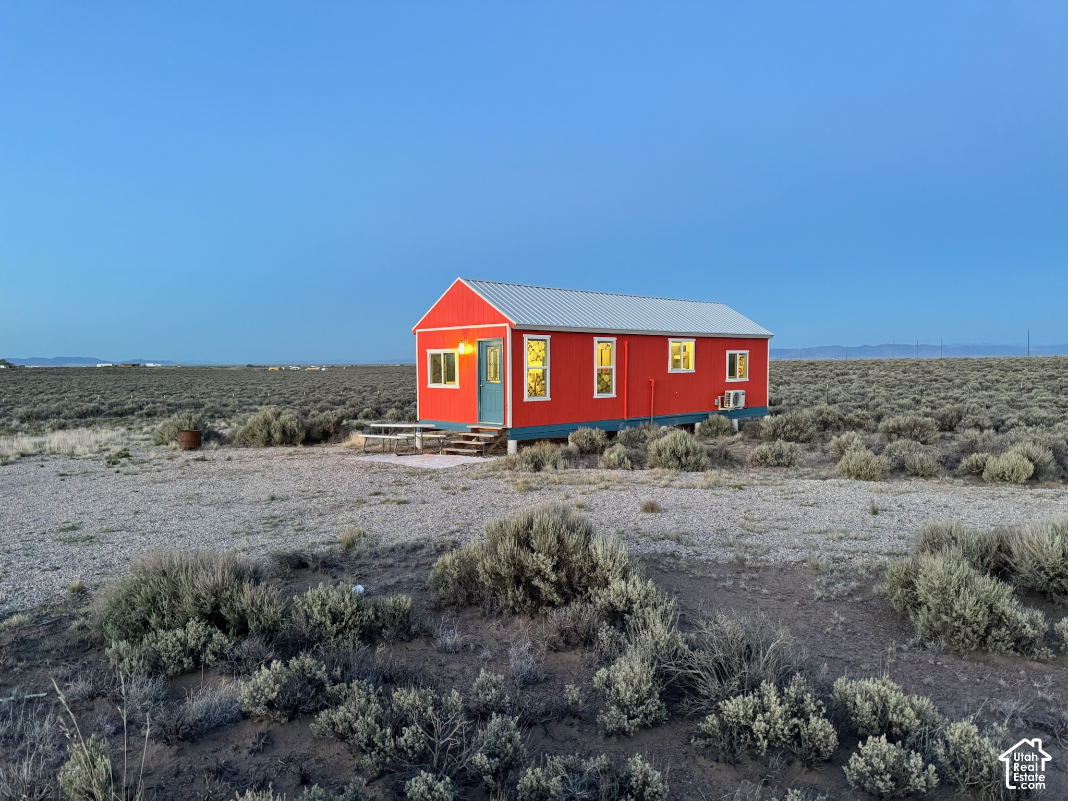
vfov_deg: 56.8
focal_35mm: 24
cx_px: 534
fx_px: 740
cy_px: 400
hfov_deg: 71.6
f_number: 1.78
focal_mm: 6.76
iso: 640
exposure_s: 1/60
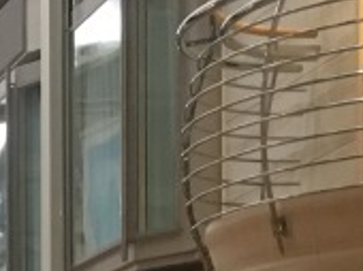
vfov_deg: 7.9
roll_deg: +2.5
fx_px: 1833
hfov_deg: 10.0
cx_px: -500
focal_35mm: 175
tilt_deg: -1.2
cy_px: 634
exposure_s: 1/24
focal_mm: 4.15
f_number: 2.2
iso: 200
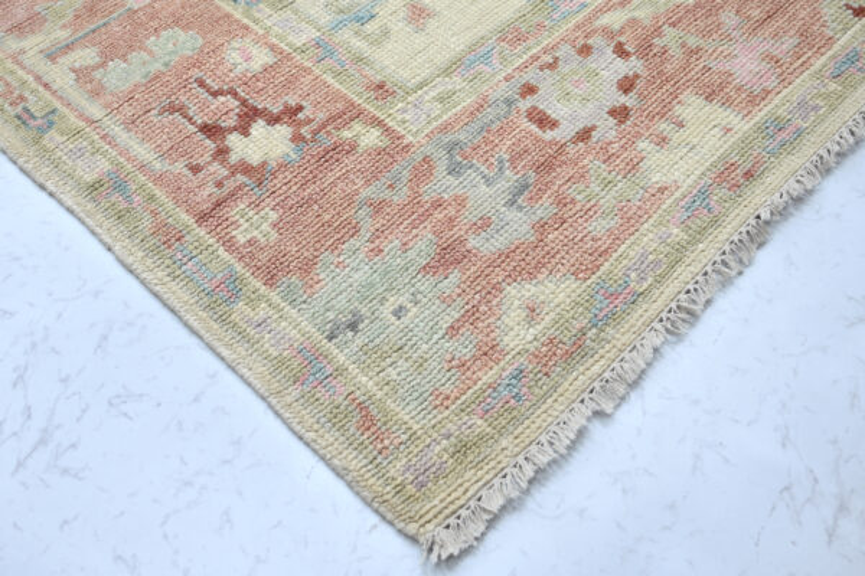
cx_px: 432
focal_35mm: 39
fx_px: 937
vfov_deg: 34.2
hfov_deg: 49.6
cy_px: 288
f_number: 4.5
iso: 125
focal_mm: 39
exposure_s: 1/30
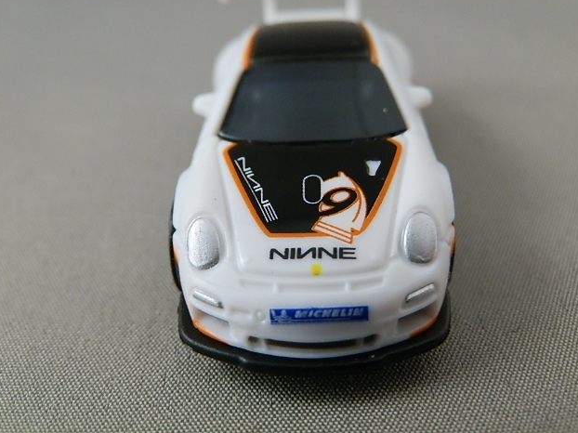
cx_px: 293
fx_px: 584
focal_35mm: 35
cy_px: 212
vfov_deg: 40.7
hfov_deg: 52.6
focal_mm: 6.17
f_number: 3.5
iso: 200
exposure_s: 1/8
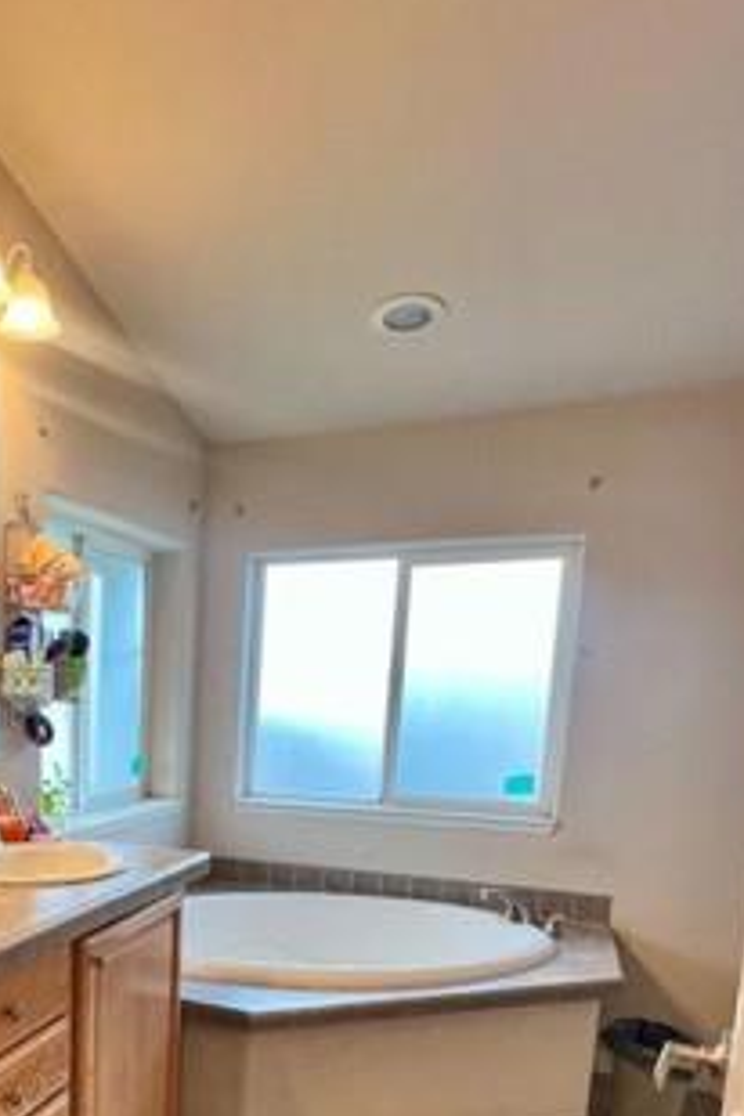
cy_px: 842
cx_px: 36
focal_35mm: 28
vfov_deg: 61.7
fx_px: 868
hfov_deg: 41.6
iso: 80
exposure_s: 1/120
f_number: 1.8
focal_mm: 1.57
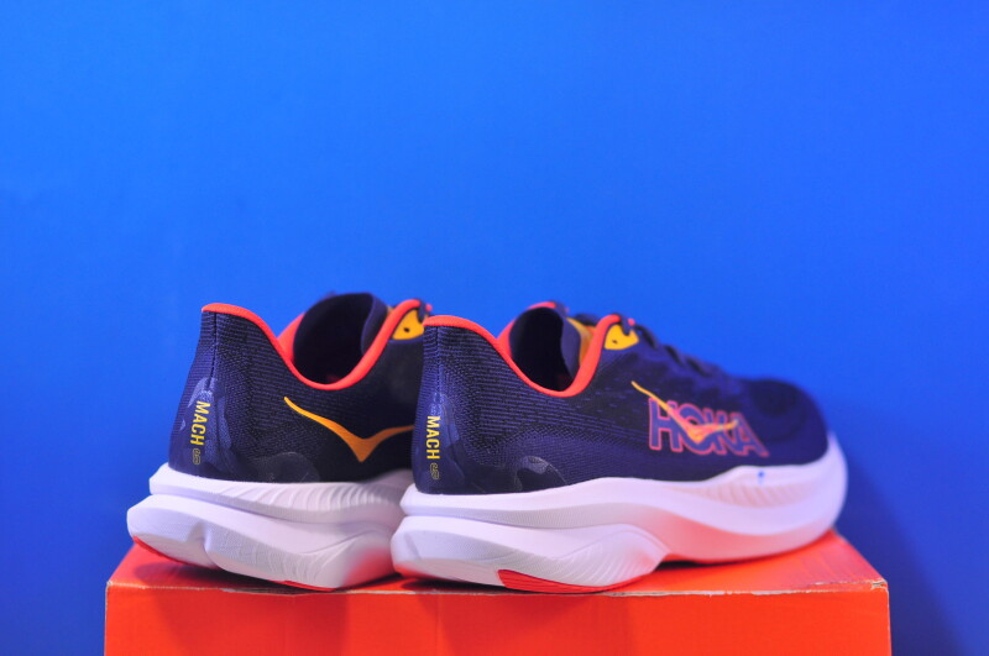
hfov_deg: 27.0
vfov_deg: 18.1
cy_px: 328
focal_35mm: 75
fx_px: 2057
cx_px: 494
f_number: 2.2
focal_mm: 50
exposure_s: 1/320
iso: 250
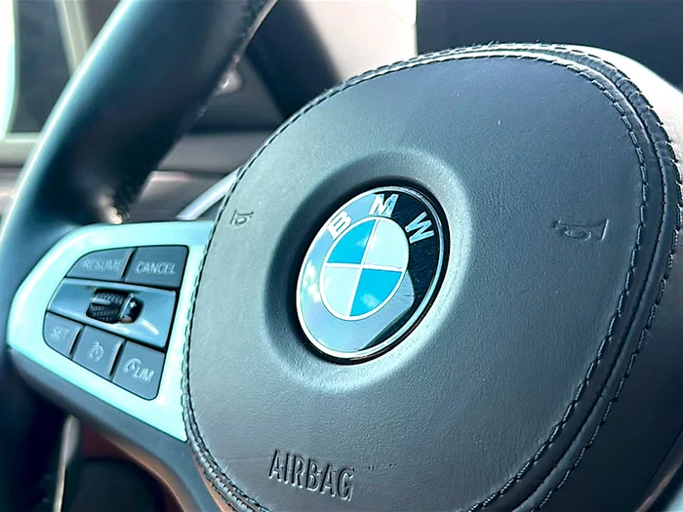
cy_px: 256
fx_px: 789
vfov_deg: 36.0
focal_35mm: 40
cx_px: 342
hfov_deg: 46.8
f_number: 1.78
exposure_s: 1/177
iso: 100
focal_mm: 6.86
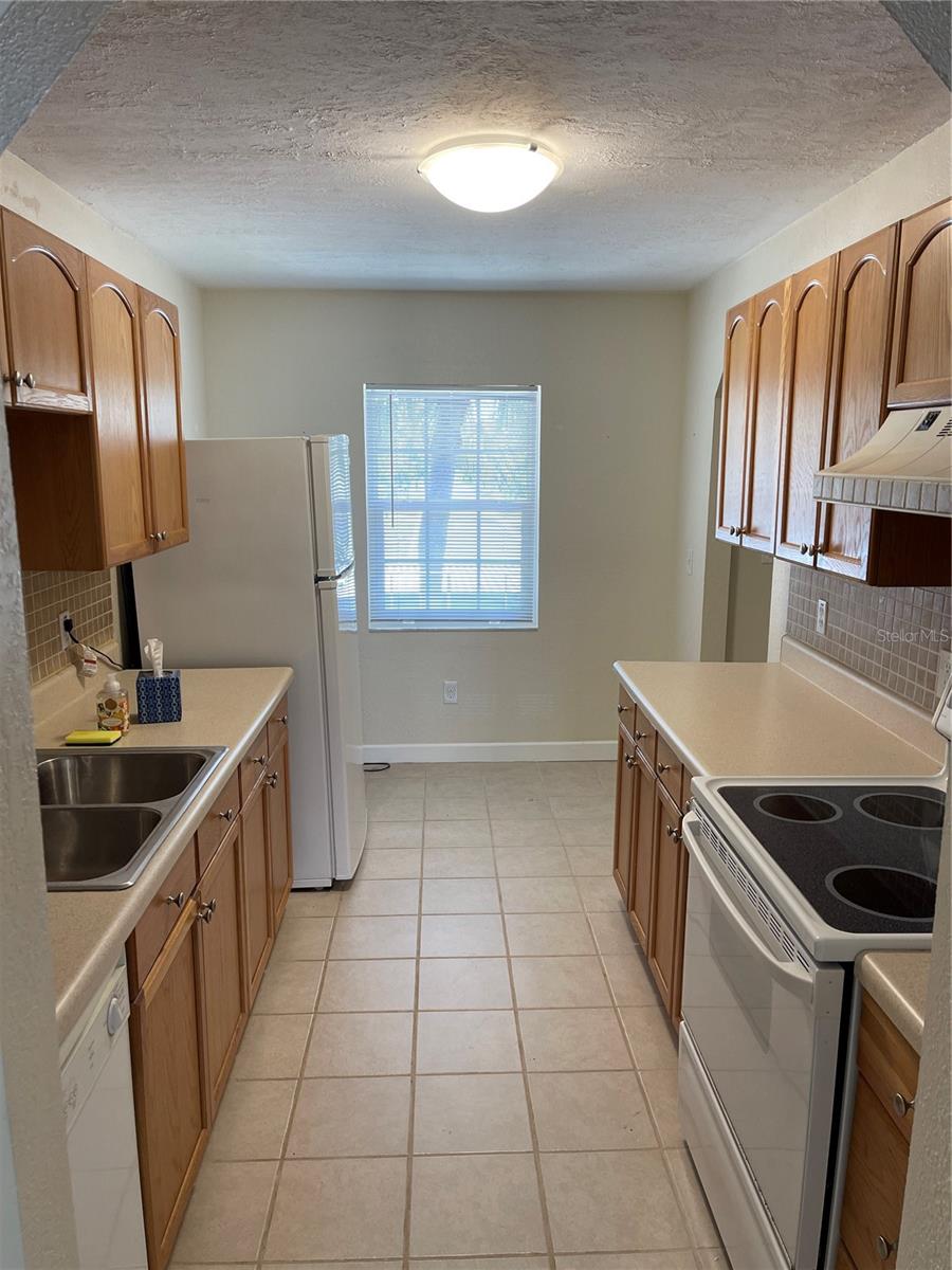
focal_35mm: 25
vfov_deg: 69.4
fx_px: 917
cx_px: 476
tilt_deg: -11.4
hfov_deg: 54.9
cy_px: 635
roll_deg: -0.6
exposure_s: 1/120
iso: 100
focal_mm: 5.1
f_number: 1.6
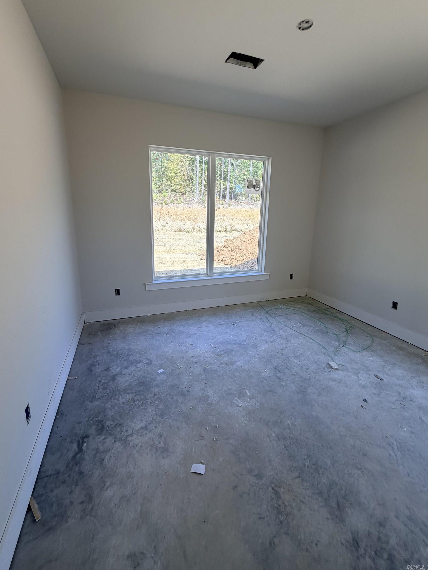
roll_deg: -1.5
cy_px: 265
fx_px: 247
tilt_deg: -13.5
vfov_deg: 98.0
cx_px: 205
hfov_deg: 81.7
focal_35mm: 15
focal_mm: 2.22
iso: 64
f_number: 2.2
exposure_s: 1/121
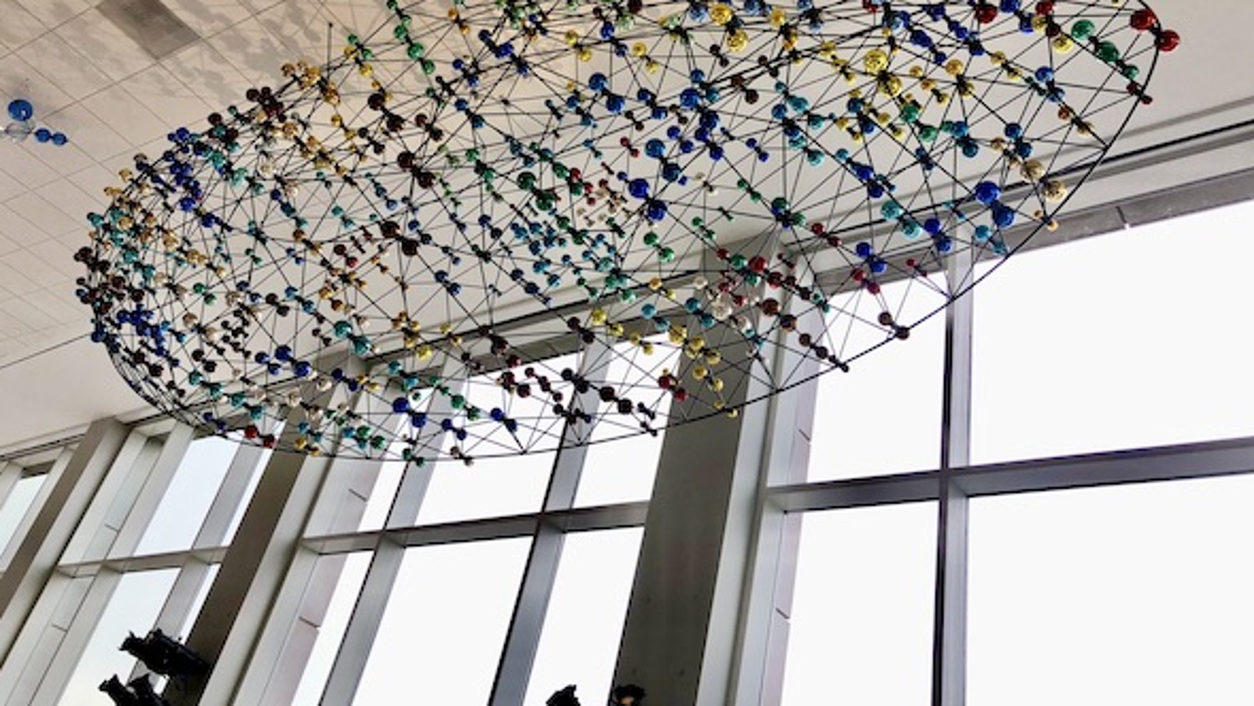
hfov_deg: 62.6
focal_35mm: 31
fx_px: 1031
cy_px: 240
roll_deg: -15.5
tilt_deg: +36.5
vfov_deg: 37.4
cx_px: 623
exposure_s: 1/100
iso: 25
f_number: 1.8
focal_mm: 4
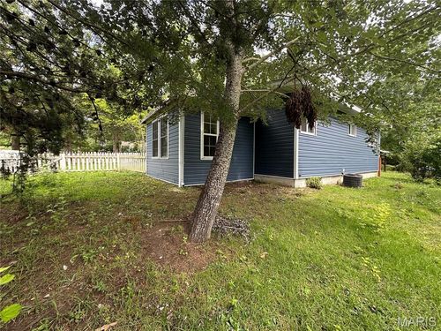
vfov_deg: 85.7
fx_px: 178
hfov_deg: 102.1
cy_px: 166
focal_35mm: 14
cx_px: 220
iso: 40
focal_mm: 2.22
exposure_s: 1/129
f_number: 2.2
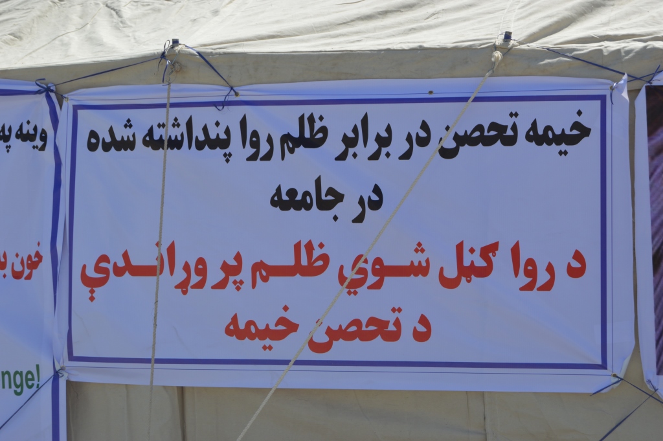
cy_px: 220
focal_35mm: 75
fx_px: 1380
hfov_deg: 27.0
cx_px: 332
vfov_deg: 18.2
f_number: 8
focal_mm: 50
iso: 100
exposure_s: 1/250
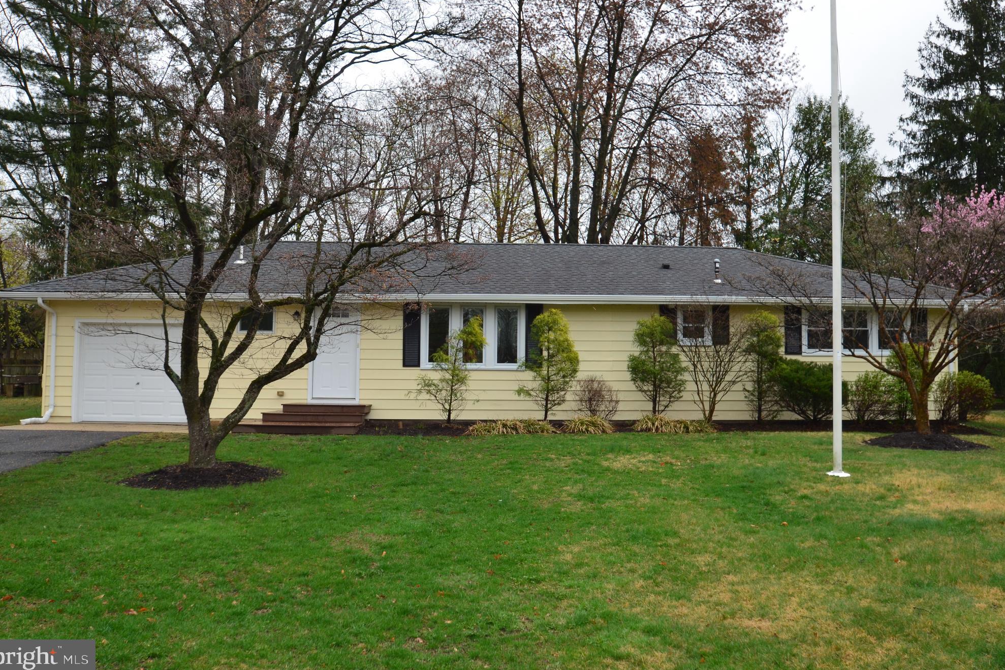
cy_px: 332
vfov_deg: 42.3
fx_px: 865
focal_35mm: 31
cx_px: 504
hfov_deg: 60.3
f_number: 9
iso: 400
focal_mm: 20
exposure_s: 1/100
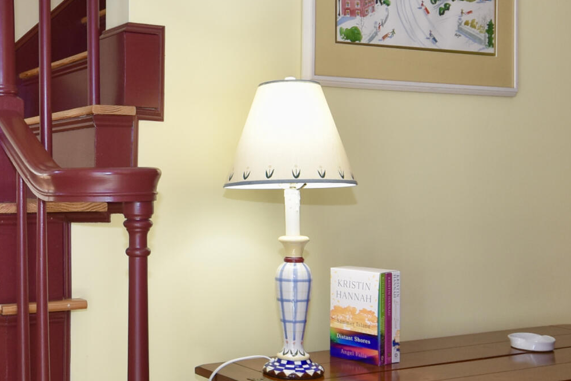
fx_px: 857
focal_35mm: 54
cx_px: 124
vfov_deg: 25.1
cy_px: 176
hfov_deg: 35.8
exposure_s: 1/60
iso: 320
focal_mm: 12
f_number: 4.5
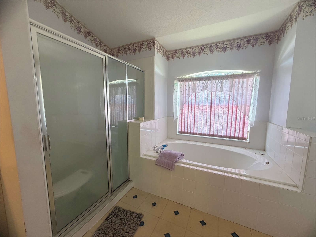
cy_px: 118
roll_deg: +0.1
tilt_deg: -7.0
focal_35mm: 14
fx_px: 128
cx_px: 158
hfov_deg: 102.1
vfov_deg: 85.7
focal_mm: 2.22
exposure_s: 1/60
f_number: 2.2
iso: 200
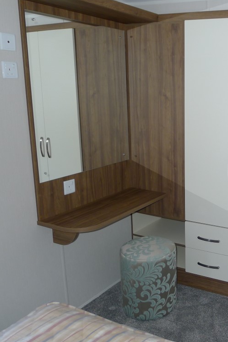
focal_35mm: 37
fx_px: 351
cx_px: 234
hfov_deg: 32.7
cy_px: 168
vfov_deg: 51.9
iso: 100
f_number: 2
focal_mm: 5.1
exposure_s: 1/80
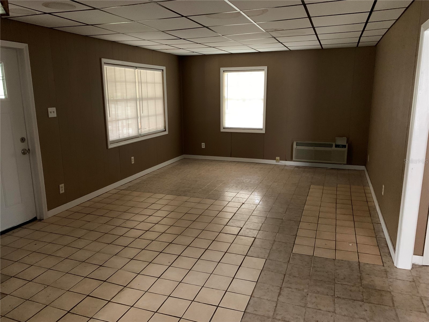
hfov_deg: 67.3
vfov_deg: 53.1
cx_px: 214
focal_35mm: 26
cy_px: 161
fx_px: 322
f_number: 1.8
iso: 640
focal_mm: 4.25
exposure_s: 1/30
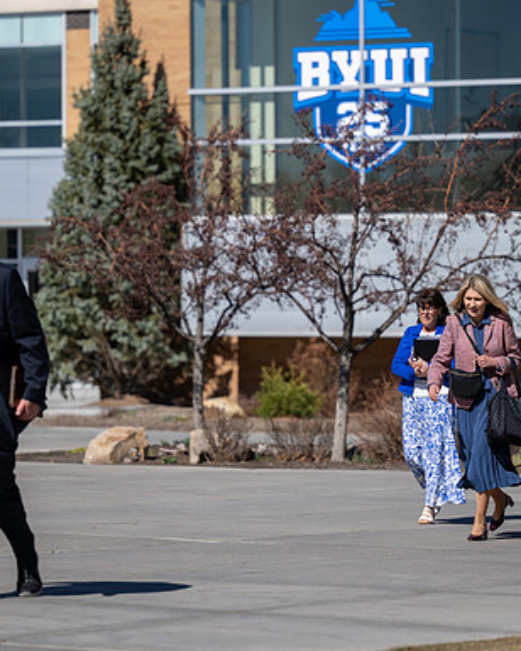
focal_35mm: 198
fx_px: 3816
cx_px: 281
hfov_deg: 7.8
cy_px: 326
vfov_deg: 9.8
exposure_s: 1/3200
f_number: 2.8
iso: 100
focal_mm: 140
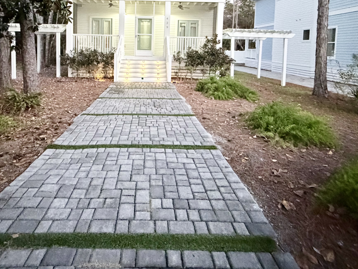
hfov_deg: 73.4
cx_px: 150
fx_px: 238
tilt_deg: -5.9
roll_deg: -1.1
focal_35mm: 23
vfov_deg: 55.6
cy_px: 63
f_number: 2.2
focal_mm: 2.22
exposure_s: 1/40
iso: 1250
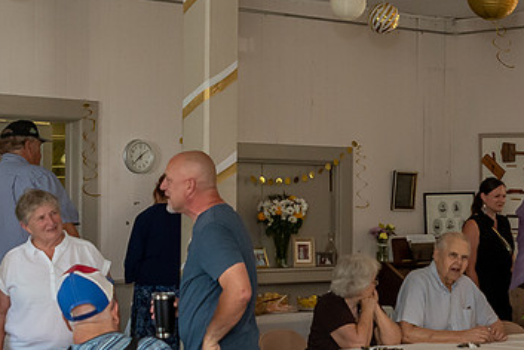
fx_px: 1384
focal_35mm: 95
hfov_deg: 21.3
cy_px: 238
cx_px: 379
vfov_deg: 14.4
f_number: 4
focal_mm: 24
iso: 800
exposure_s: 1/125
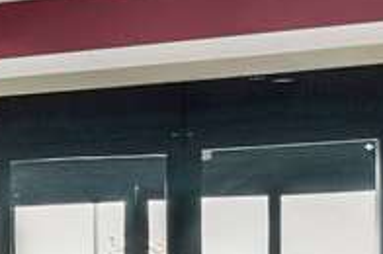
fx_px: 1221
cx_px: -752
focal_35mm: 115
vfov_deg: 11.5
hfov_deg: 11.3
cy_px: 338
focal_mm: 10
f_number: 7.1
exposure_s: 1/2
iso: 400
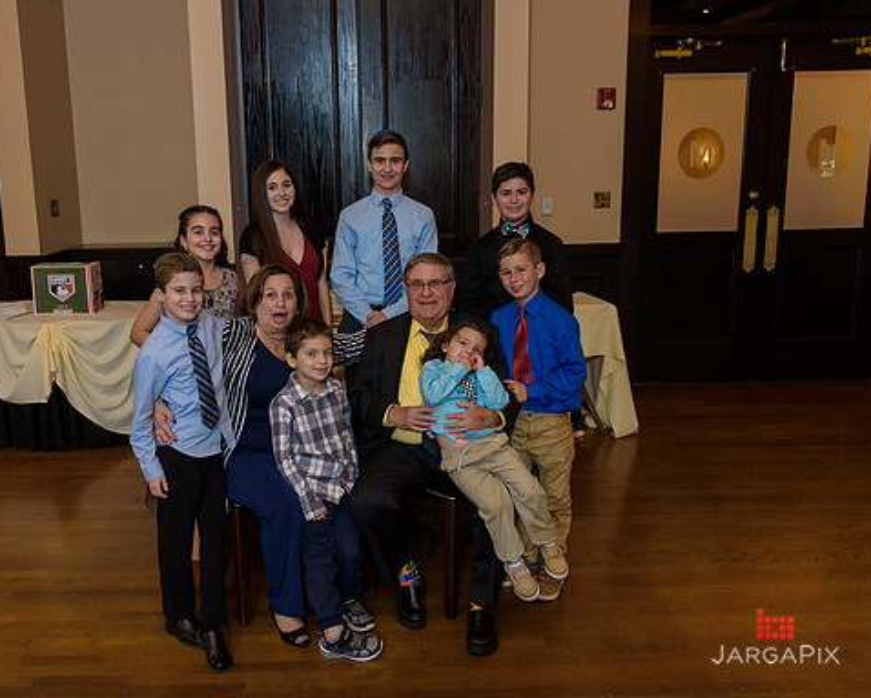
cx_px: 357
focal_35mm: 33
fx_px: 851
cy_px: 351
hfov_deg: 53.9
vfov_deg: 44.6
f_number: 3.2
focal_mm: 29
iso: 1600
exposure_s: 1/125
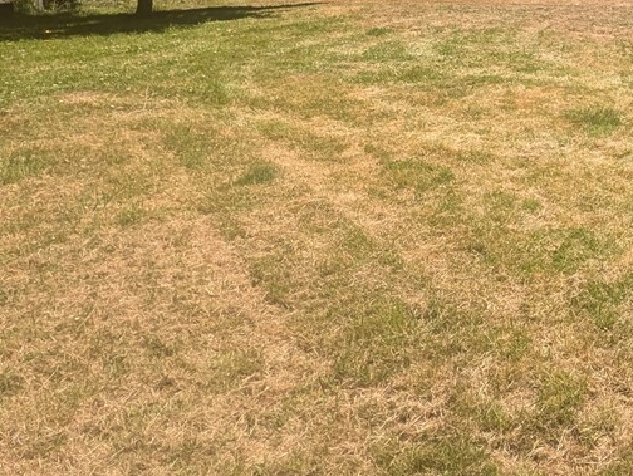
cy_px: 68
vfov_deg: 36.0
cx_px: 818
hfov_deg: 34.7
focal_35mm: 38
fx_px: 696
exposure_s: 1/1248
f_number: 1.95
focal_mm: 2.23
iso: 42
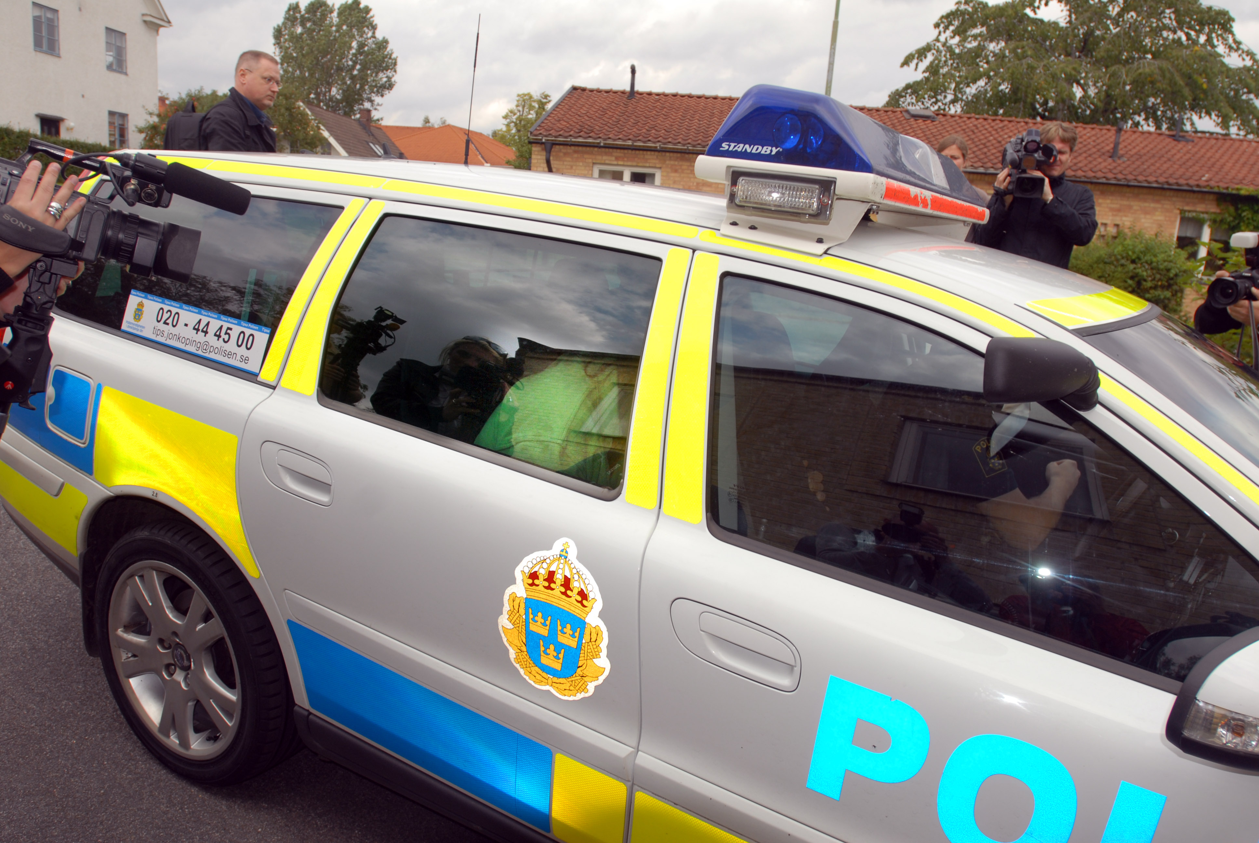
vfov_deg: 50.5
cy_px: 422
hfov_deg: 70.4
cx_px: 630
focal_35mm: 26
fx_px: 893
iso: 100
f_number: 4
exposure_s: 1/250
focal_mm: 17
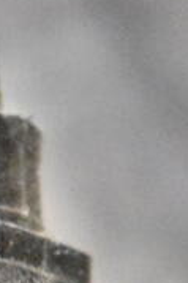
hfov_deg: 3.3
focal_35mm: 422
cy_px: 446
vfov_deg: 4.9
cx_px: 44
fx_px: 3308
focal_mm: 55
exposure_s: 1/50
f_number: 5.6
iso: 25600
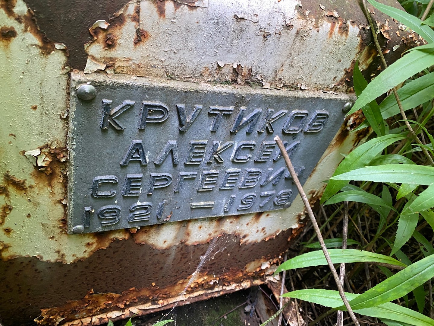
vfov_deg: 53.1
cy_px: 163
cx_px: 217
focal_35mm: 26
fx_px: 326
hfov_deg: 67.3
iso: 200
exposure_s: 1/60
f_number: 1.8
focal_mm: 4.25
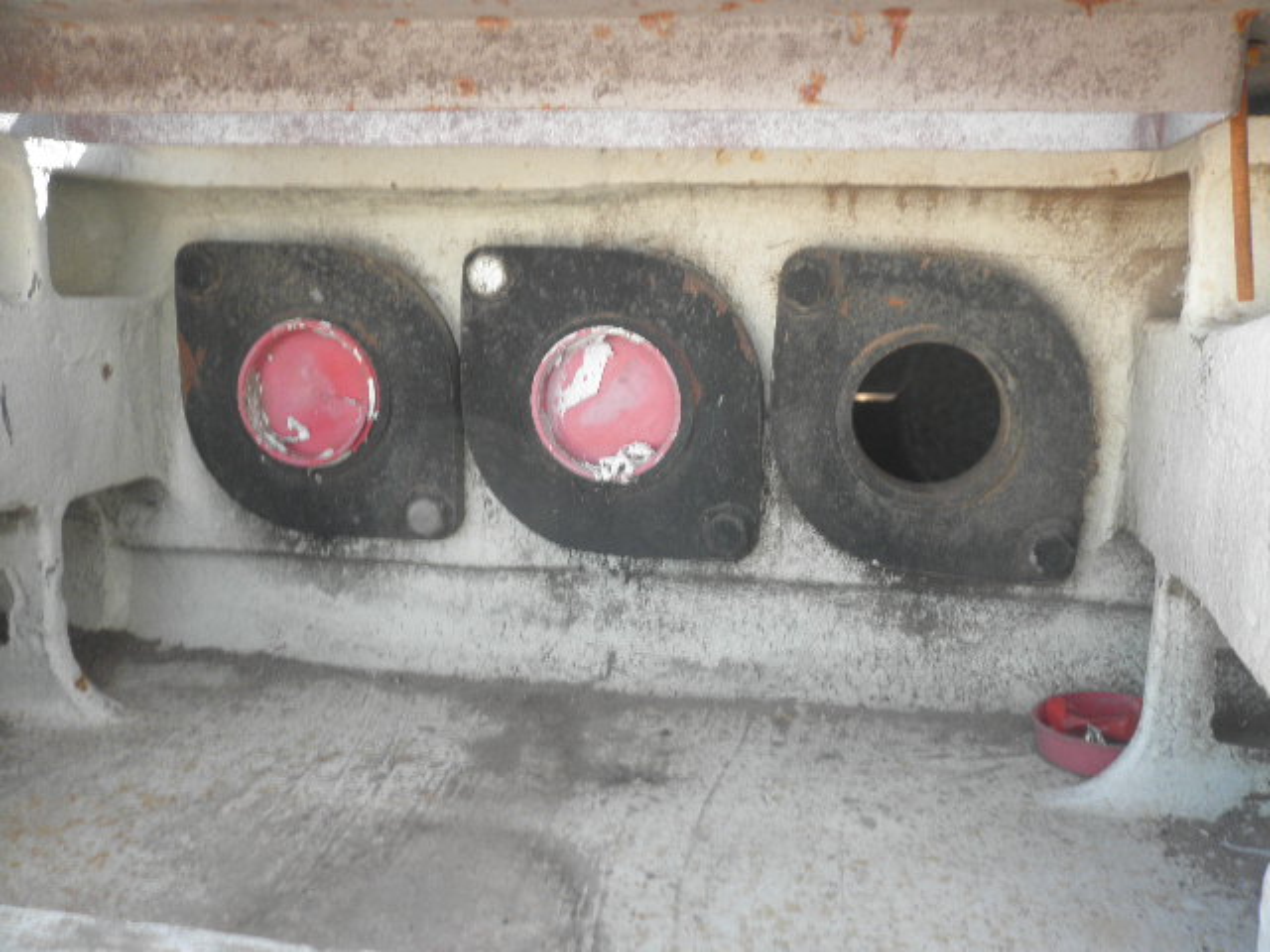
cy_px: 476
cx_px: 635
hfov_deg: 52.6
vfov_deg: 40.7
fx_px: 1284
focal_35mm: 35
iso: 64
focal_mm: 6.1
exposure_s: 1/60
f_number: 3.2
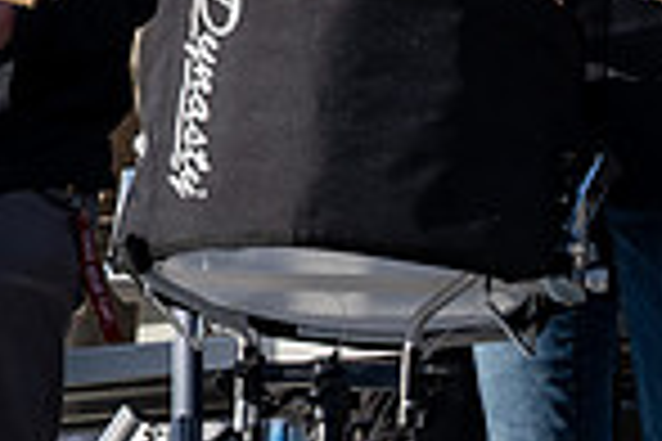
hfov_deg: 6.0
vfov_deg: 4.0
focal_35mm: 341
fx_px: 6270
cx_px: -284
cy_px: -196
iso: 100
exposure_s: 1/1250
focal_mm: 84
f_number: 4.5
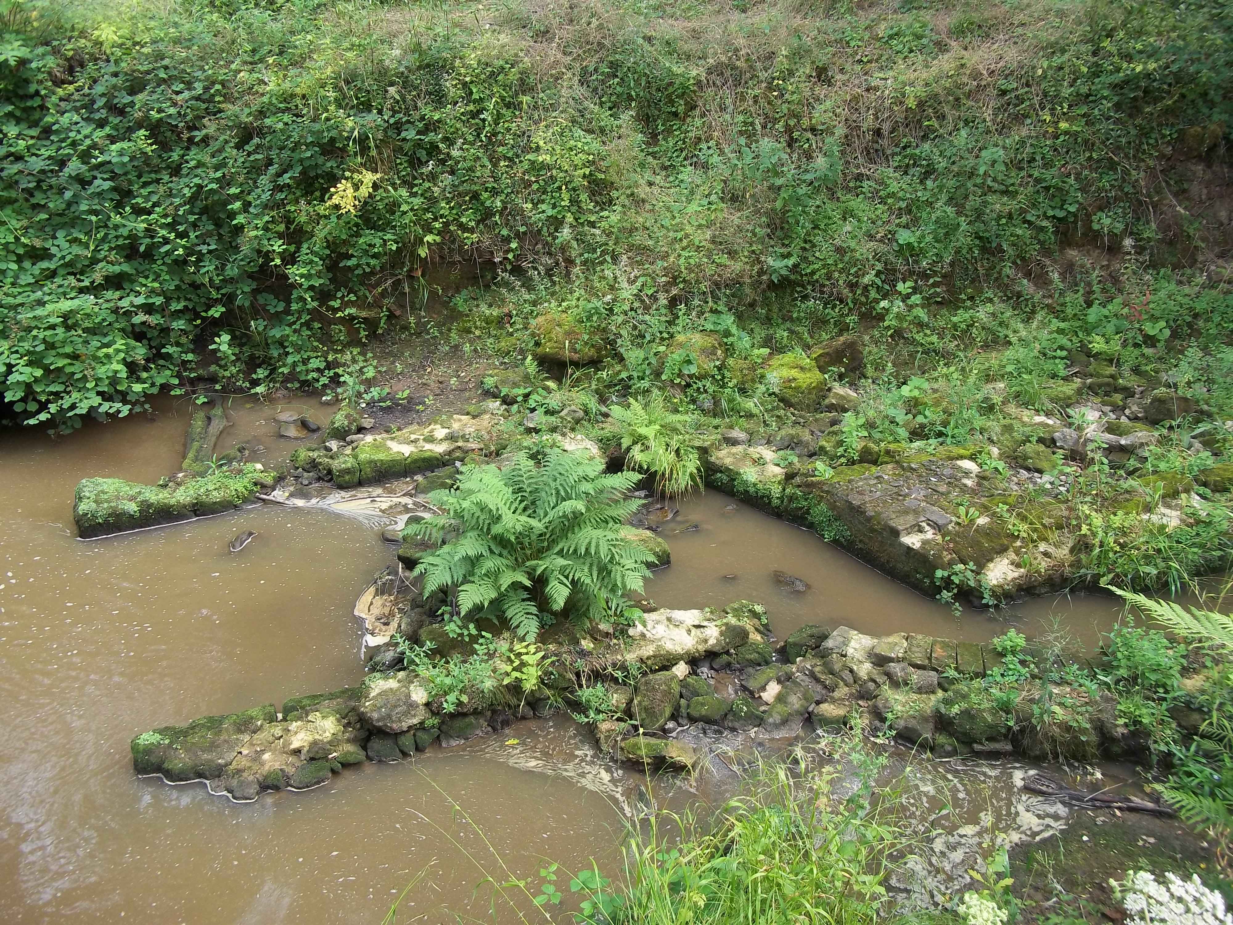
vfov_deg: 44.2
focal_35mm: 32
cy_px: 462
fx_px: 1140
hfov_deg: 56.8
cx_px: 616
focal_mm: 5.7
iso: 80
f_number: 2.9
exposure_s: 1/40
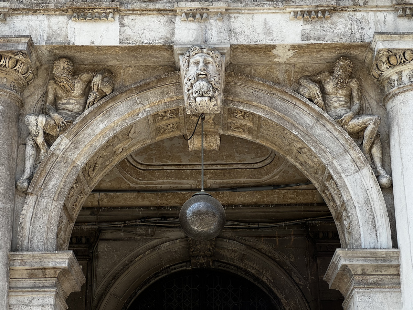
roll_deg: +1.5
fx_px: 919
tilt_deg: +23.3
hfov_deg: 25.3
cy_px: 155
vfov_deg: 19.1
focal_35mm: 77
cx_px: 206
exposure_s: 1/319
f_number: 2.8
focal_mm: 9
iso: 32
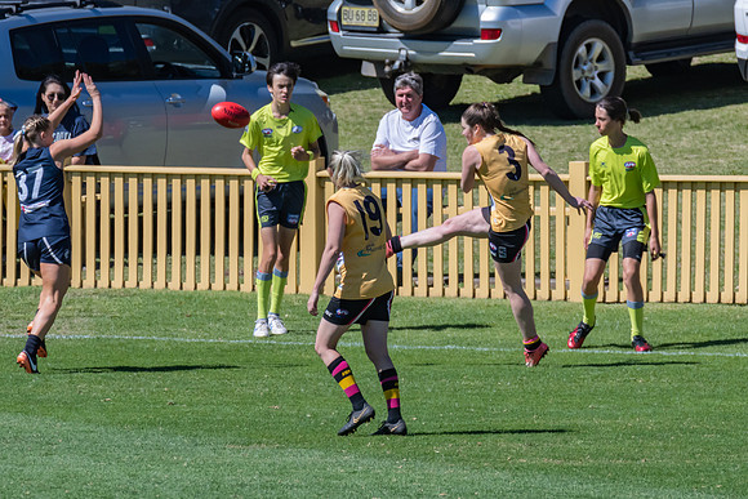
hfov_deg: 1.9
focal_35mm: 1083
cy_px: 261
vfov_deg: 1.3
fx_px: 22498
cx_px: 443
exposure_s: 1/2500
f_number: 11
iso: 800
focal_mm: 600
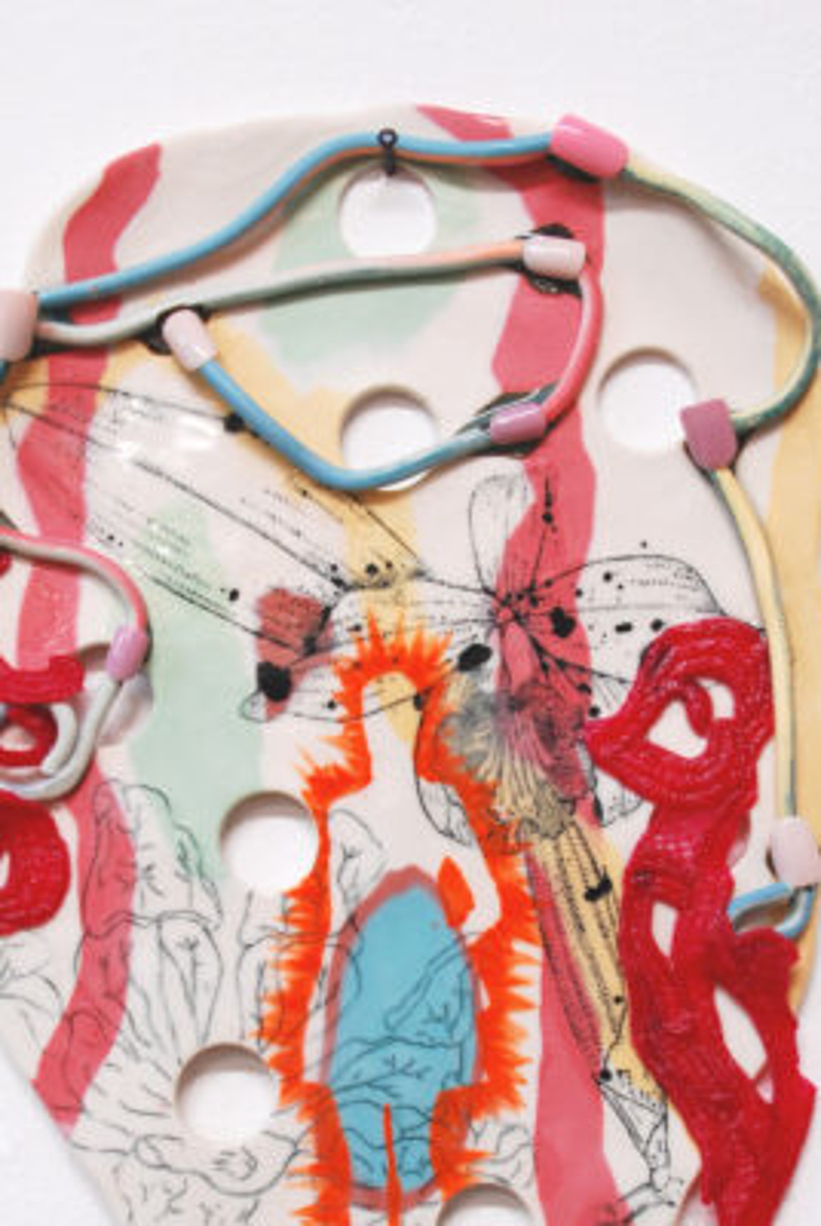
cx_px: 355
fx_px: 2488
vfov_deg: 27.5
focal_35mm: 73
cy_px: 811
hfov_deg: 18.7
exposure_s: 1.3
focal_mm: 32
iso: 250
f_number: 20
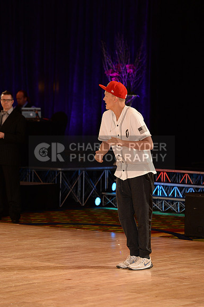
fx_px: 1279
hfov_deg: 9.1
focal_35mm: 150
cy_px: 154
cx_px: 102
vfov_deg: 13.7
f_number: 4.5
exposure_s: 1/250
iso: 1600
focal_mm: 150
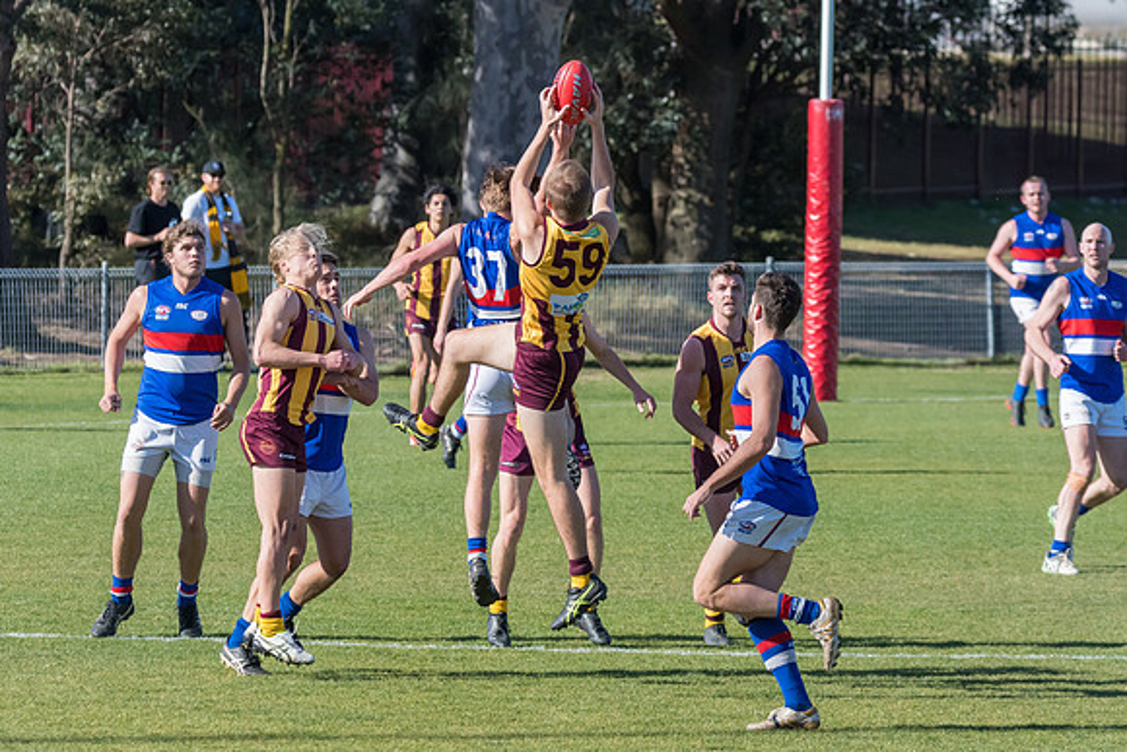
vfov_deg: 3.7
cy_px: 357
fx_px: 11691
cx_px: 495
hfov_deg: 5.5
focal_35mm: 373
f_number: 8
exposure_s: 1/3200
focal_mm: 220
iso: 800
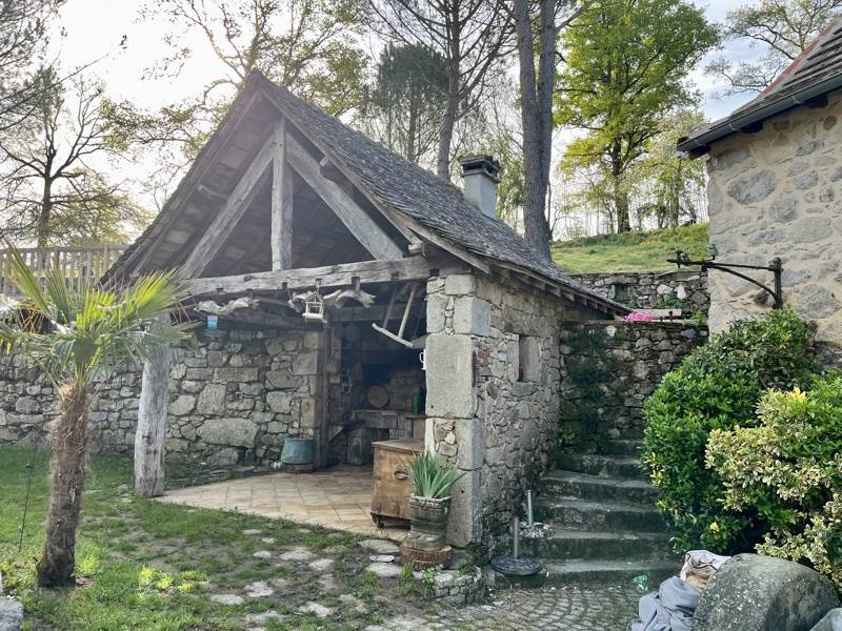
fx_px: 632
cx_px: 421
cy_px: 316
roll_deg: -0.8
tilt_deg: +5.6
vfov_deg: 53.1
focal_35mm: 26
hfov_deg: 67.3
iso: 50
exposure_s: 1/515
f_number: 1.6
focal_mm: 5.1
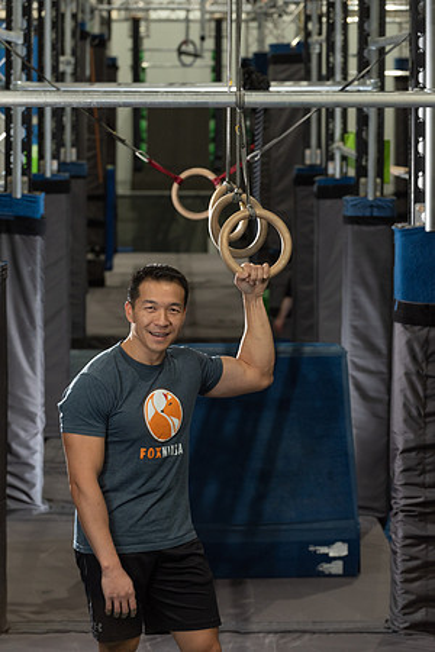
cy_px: 326
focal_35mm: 130
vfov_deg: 15.8
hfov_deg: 10.5
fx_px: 2356
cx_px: 218
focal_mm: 130
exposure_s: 1/50
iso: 500
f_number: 5
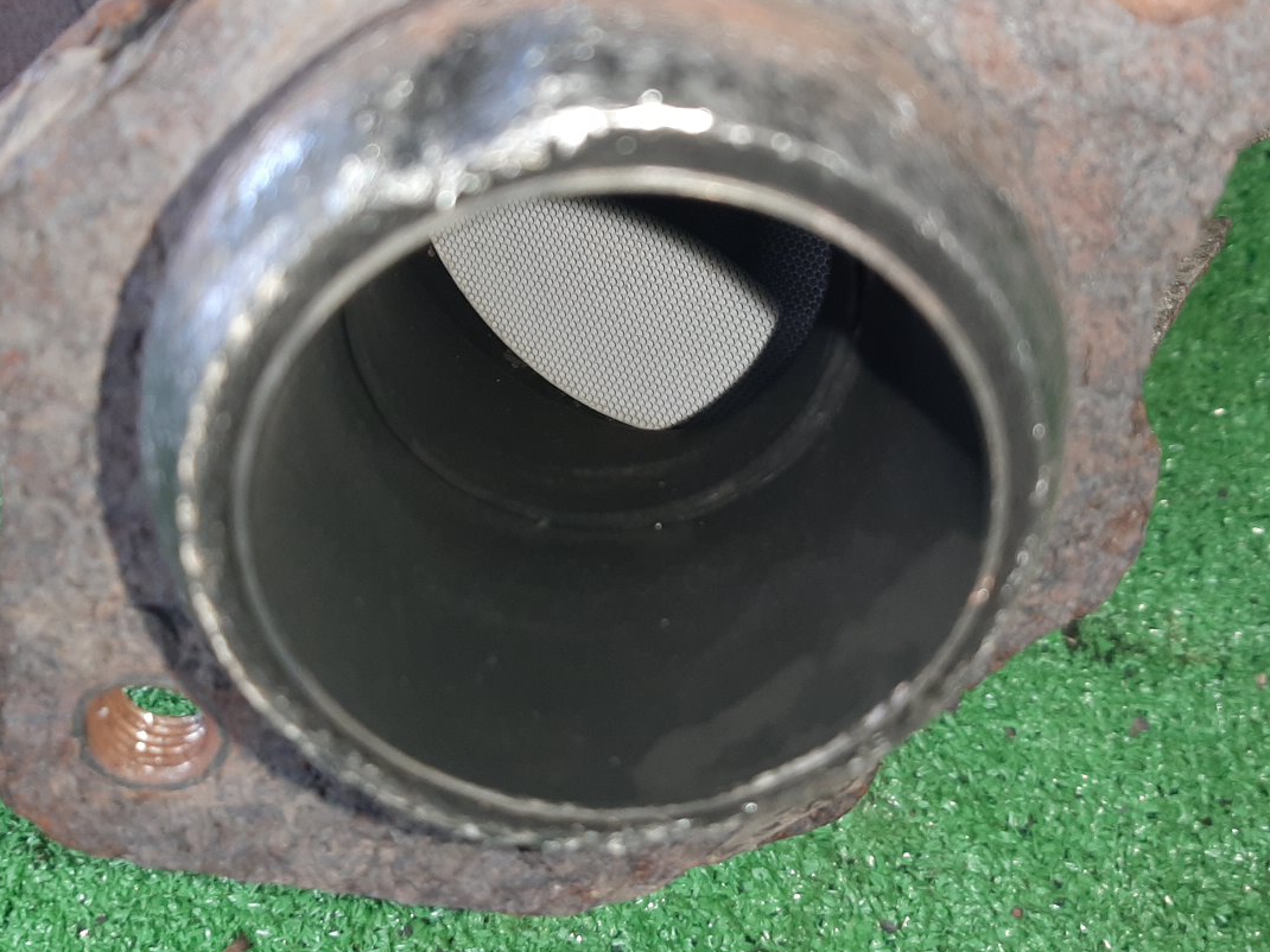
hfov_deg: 52.6
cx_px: 663
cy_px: 372
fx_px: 1284
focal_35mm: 35
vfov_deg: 40.5
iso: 93
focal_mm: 3.93
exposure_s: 1/50
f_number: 1.7
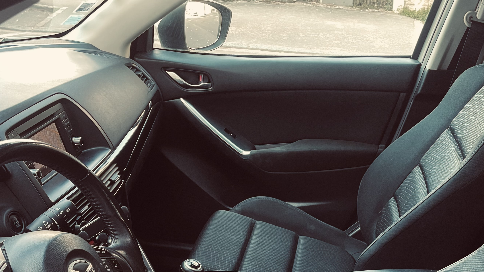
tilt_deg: -29.7
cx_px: 282
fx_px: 552
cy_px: 246
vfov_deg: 26.7
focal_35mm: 43
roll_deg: -3.2
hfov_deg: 47.2
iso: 125
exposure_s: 1/78
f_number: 1.6
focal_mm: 4.2
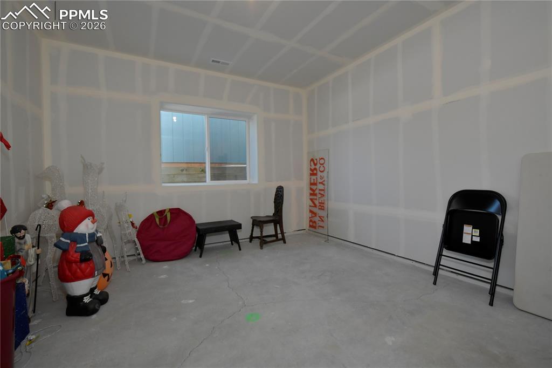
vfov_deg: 73.7
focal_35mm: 16
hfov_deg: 96.8
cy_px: 184
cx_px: 276
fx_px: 245
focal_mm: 16
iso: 2000
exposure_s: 1/160
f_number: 13
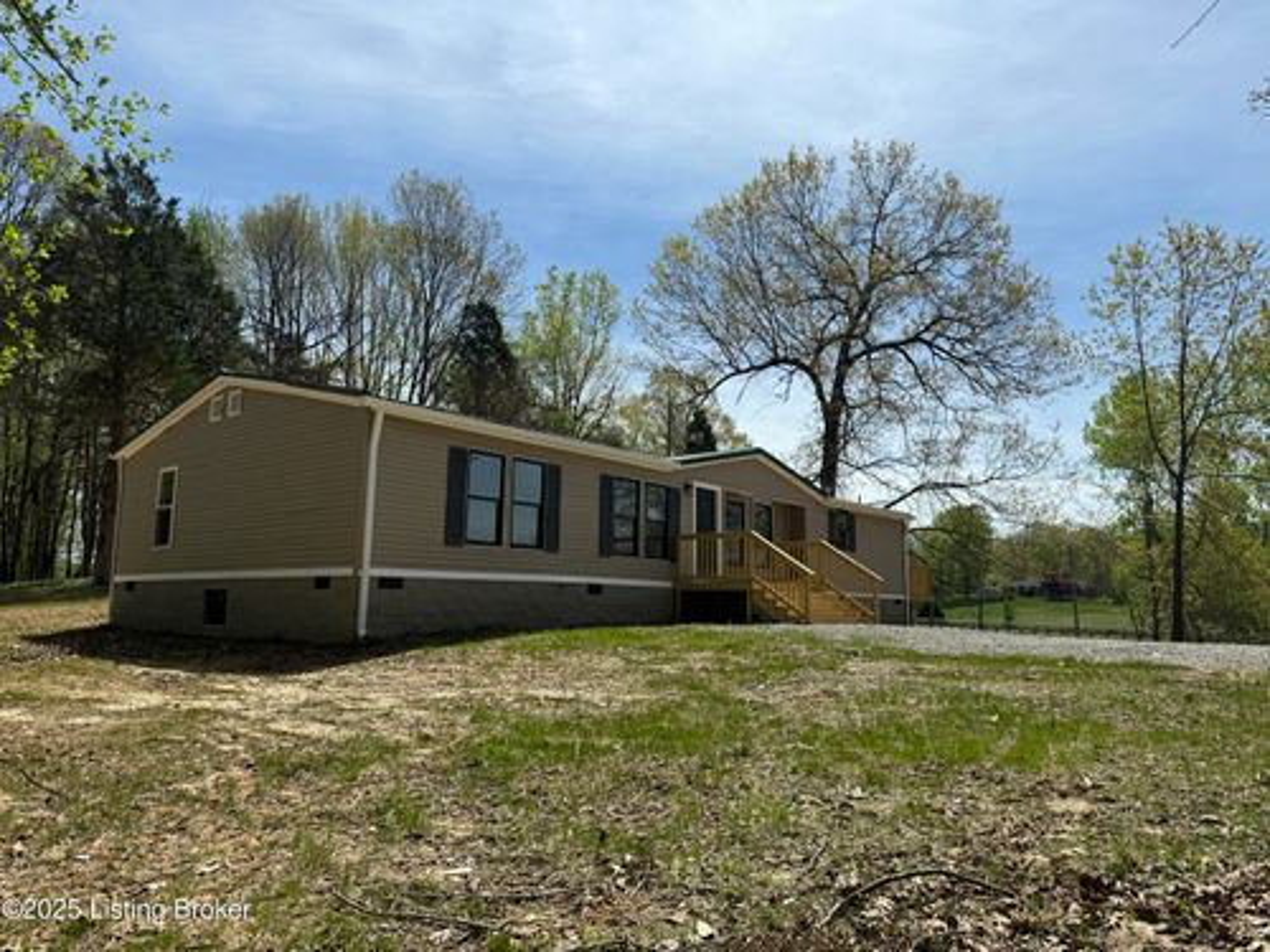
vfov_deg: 56.8
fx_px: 881
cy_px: 476
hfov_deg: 71.6
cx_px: 635
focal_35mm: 24
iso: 80
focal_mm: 6.76
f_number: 1.78
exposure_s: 1/5714
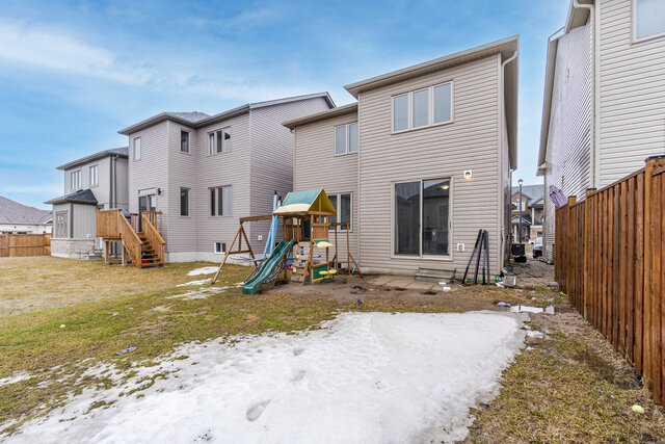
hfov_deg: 100.4
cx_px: 332
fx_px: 277
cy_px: 222
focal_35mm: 15
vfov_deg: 77.4
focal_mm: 10
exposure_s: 1/50
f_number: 7.1
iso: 80
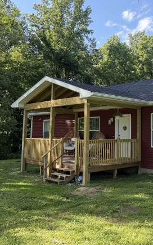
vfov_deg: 50.3
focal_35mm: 39
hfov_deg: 31.8
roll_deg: +0.6
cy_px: 108
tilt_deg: +4.8
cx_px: 126
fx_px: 260
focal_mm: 6.76
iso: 100
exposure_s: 1/992
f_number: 1.78
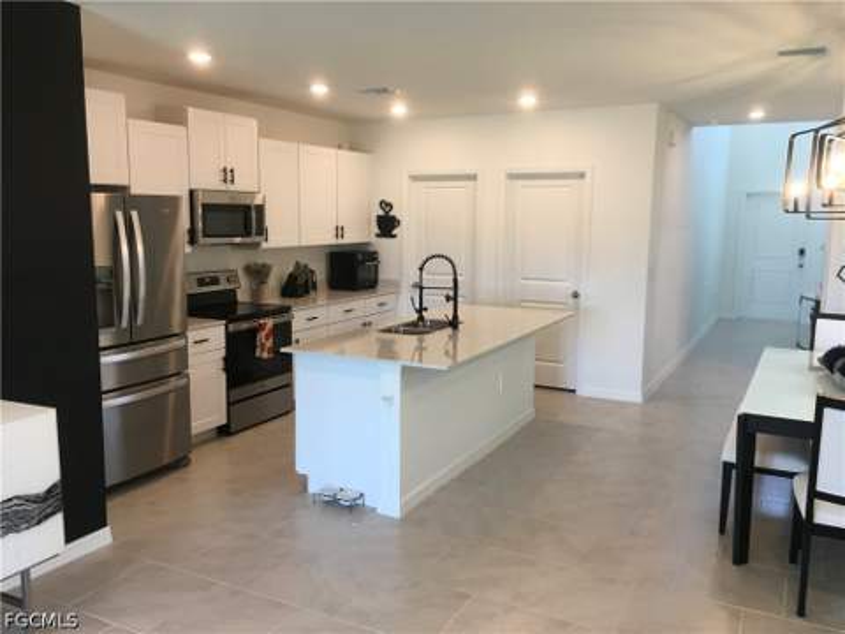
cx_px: 422
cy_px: 317
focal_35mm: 29
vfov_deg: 48.2
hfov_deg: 61.7
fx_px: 708
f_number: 2.2
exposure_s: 1/30
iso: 40
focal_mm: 4.15
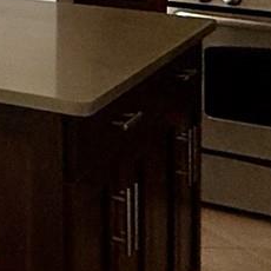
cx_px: -541
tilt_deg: -0.5
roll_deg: -0.1
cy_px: -151
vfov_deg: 14.6
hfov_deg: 10.8
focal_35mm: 110
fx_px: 974
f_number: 2.2
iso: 64
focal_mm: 2.22
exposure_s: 1/124
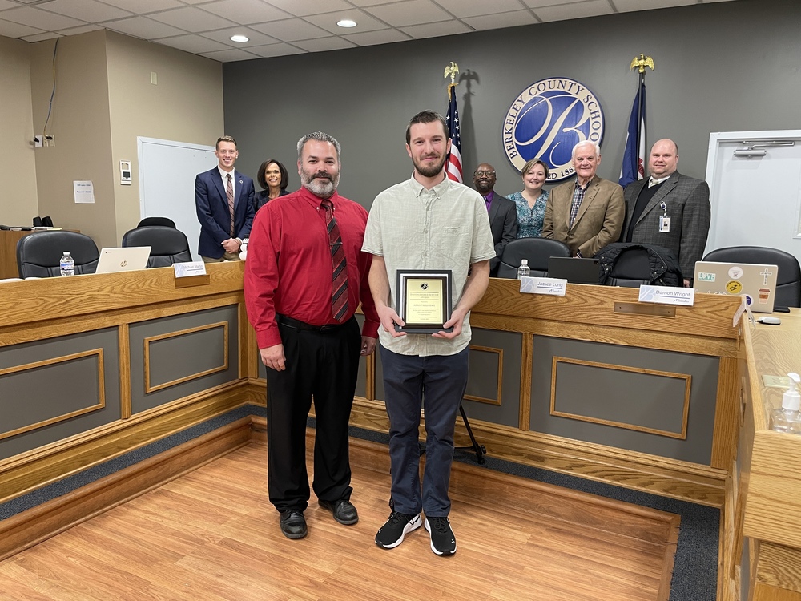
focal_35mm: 26
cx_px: 400
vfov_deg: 53.1
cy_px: 300
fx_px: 602
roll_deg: -0.8
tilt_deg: -9.7
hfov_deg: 67.3
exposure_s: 1/60
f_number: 1.6
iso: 160
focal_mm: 4.2
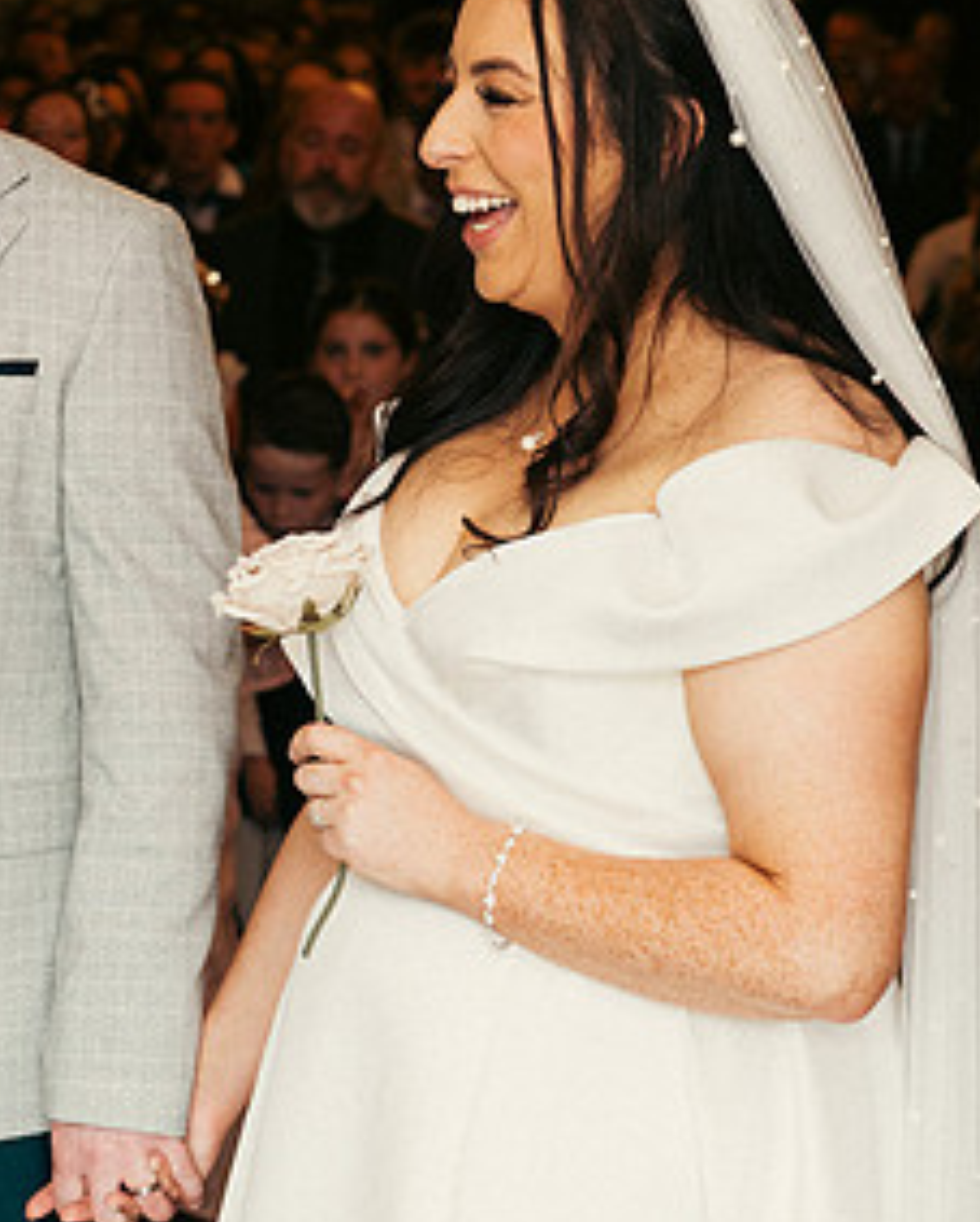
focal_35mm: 123
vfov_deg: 15.6
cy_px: 421
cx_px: 199
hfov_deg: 12.5
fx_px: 4452
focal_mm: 43
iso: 640
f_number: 3.5
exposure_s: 1/160
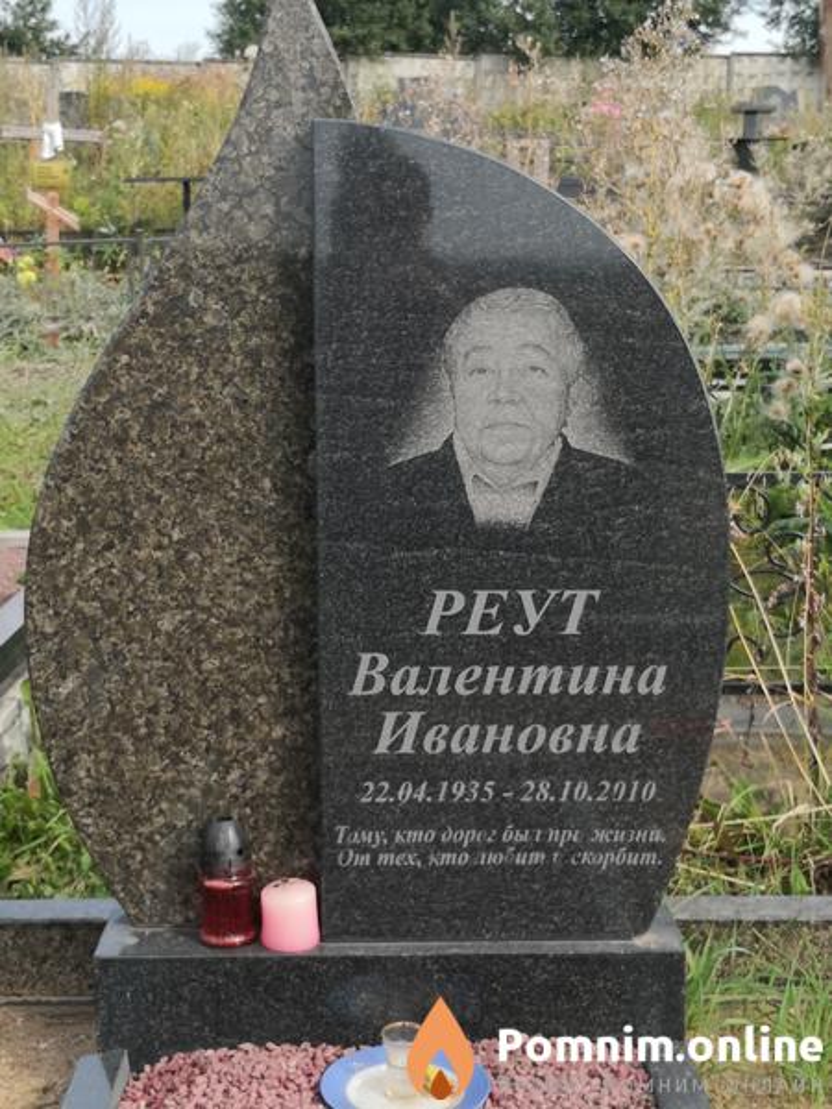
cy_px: 554
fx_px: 1795
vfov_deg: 34.3
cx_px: 416
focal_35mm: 56
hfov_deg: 26.1
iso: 50
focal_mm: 3.95
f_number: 1.6
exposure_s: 1/953
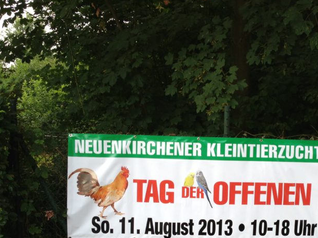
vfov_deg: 26.1
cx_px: 230
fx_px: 505
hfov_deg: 34.3
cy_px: 192
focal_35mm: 55
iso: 50
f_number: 2.4
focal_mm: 4.13
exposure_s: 1/121
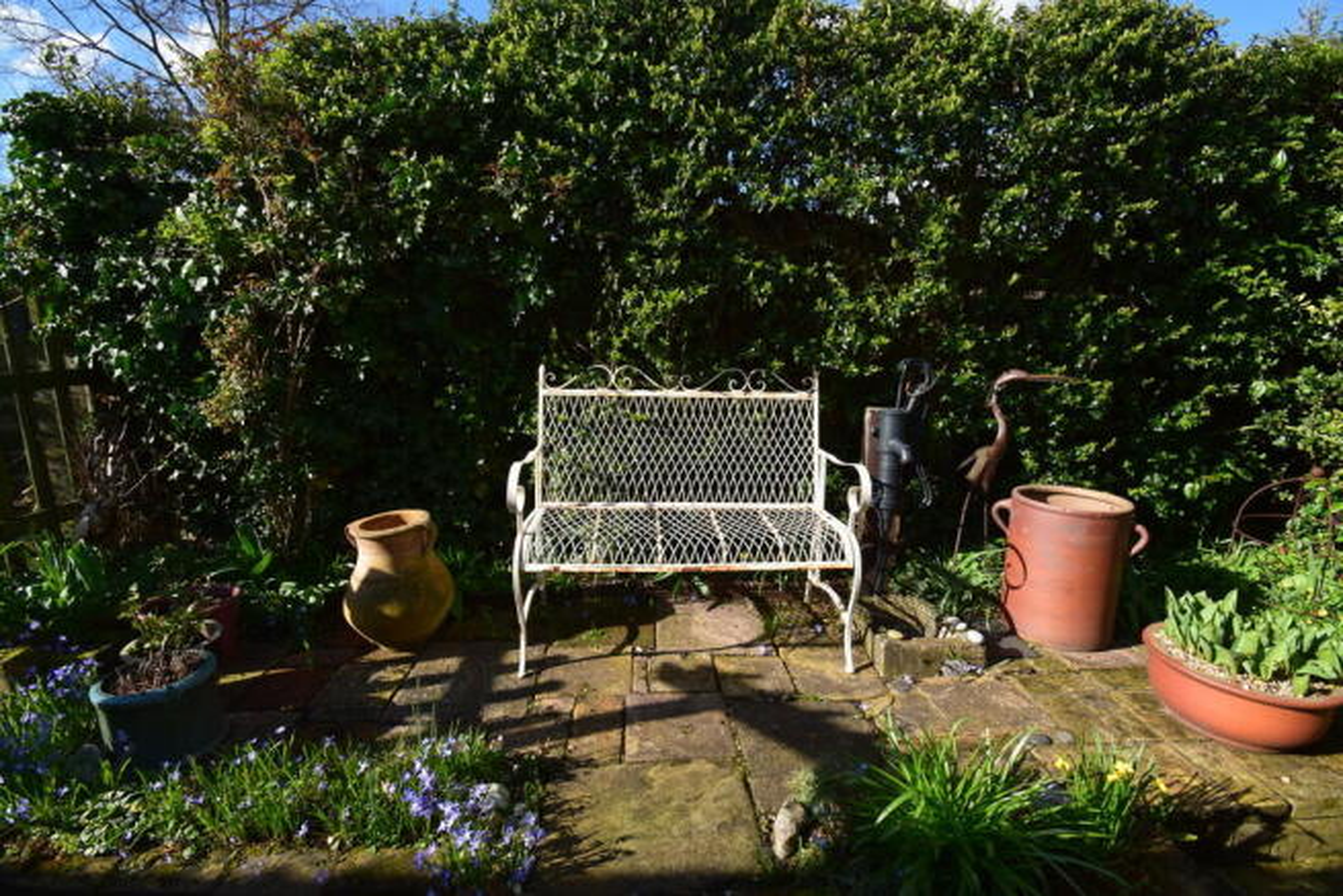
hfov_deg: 100.4
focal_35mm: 15
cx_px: 672
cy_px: 448
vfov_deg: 77.4
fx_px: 560
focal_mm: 10
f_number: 10
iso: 200
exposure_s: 1/200
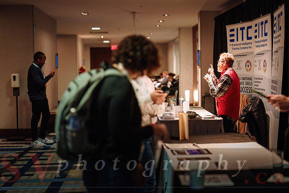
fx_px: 436
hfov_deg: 36.6
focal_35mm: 54
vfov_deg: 24.9
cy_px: 88
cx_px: 157
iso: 2500
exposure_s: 1/800
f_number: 1.4
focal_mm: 50
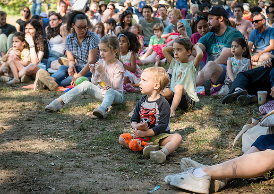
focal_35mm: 76
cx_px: 122
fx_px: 592
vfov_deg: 18.6
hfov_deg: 26.0
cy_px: 93
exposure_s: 1/400
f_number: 4.5
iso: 1000
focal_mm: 70
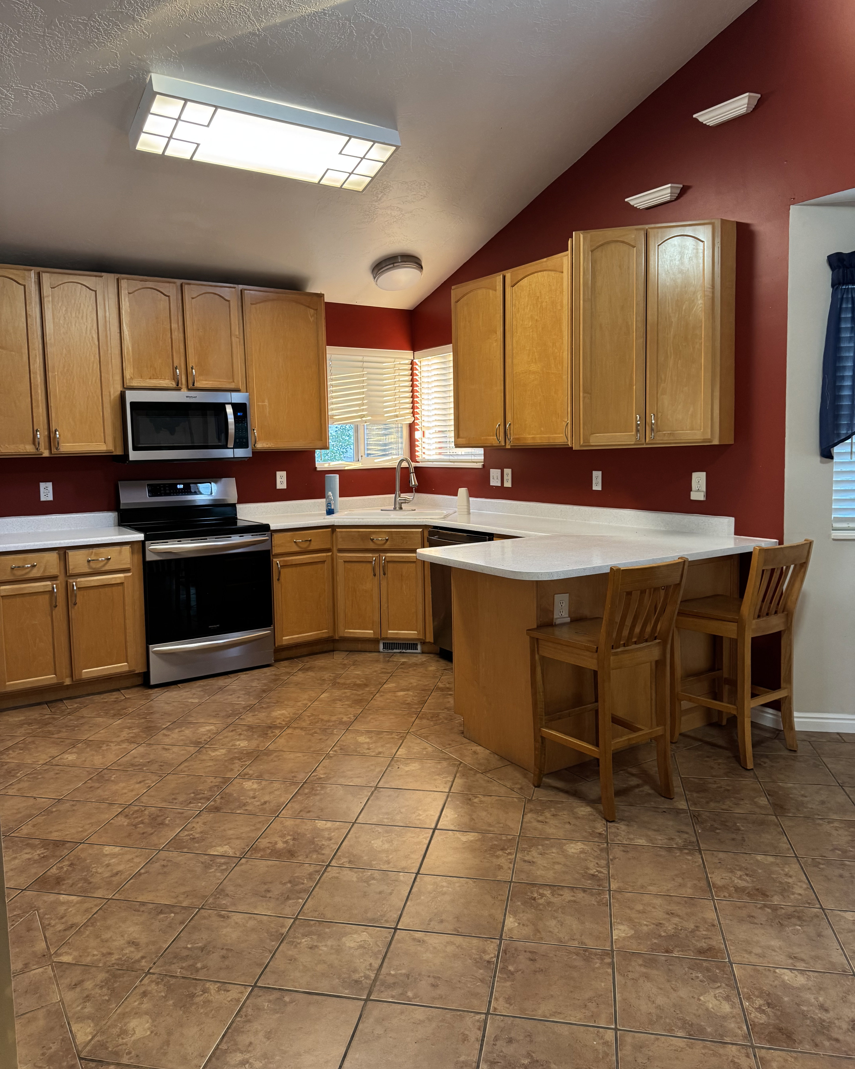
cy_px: 507
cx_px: 428
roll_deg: +1.5
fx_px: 791
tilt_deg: -4.9
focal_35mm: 25
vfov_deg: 68.1
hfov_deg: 56.8
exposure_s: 1/60
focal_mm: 6.76
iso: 320
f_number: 1.78
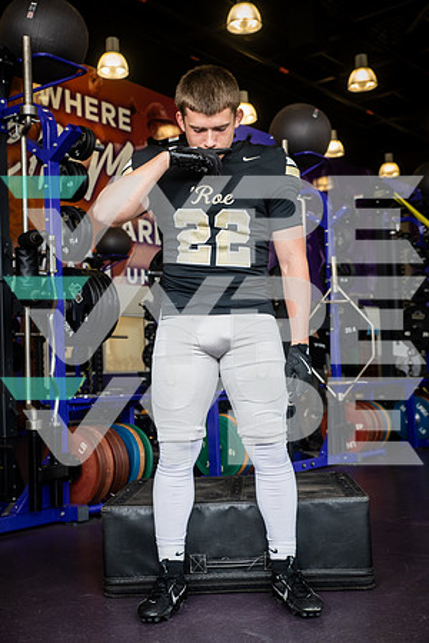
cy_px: 322
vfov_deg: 41.1
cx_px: 214
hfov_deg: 28.1
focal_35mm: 48
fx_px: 858
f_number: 5.6
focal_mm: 48
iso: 500
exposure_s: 1/250
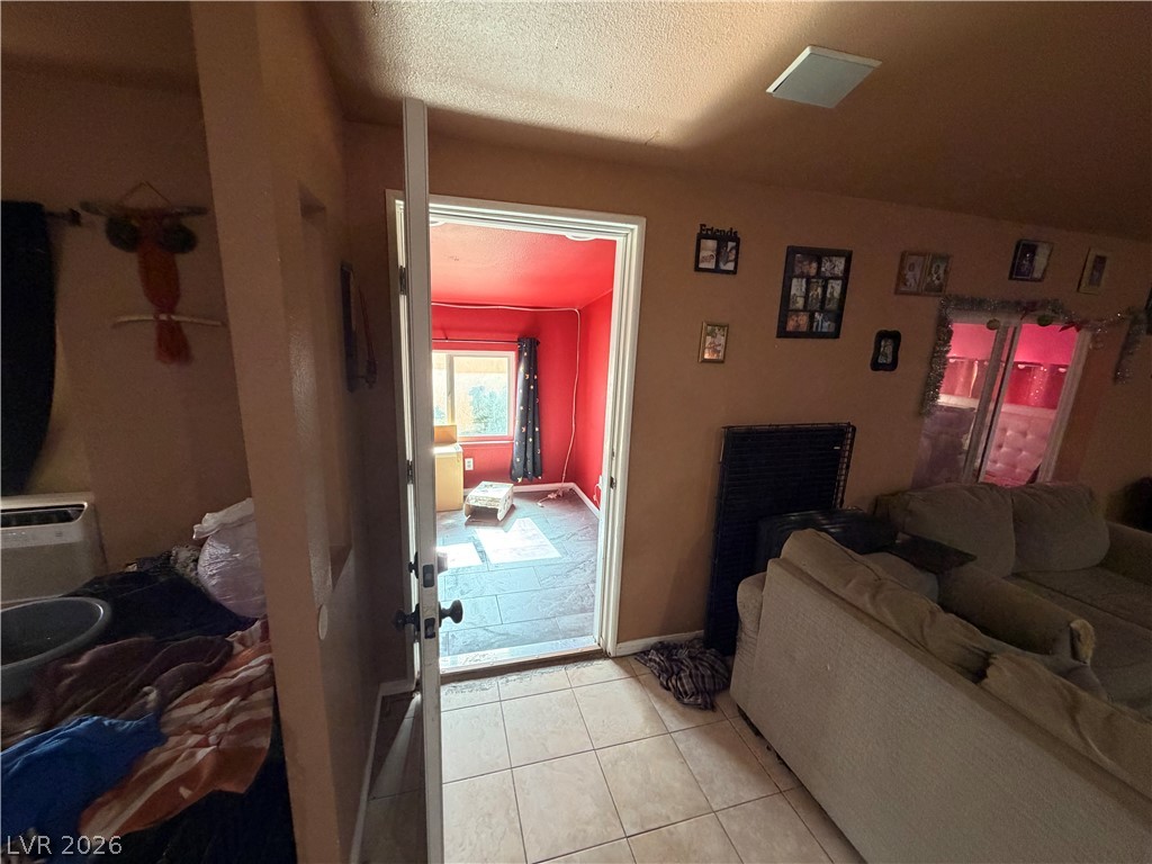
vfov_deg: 85.7
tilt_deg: -11.2
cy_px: 432
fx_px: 466
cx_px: 576
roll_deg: -2.2
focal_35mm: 14
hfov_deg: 102.1
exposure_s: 1/60
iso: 400
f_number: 2.2
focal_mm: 2.22
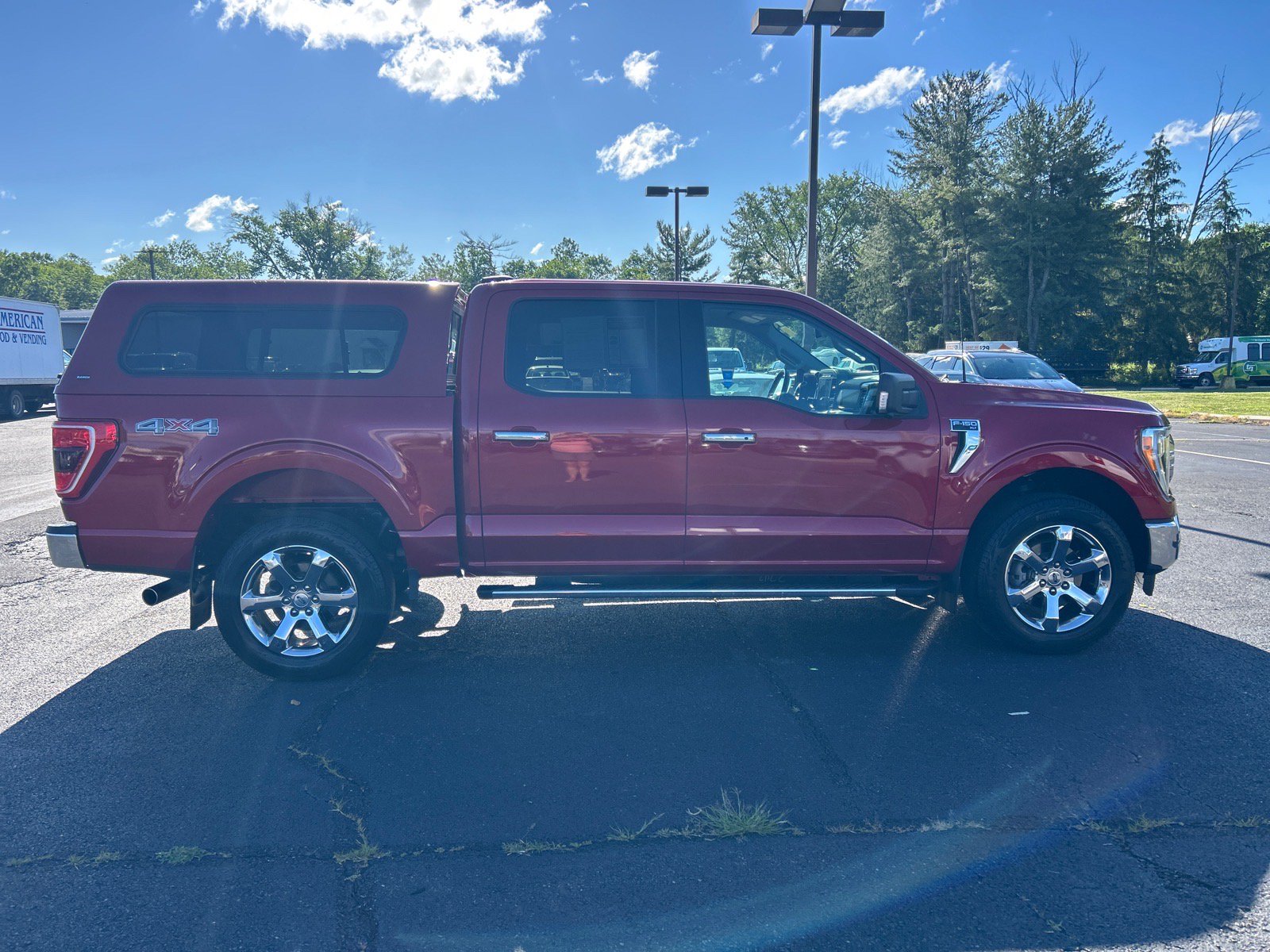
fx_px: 954
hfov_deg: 67.3
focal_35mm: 26
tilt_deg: -8.2
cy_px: 476
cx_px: 635
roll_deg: +1.0
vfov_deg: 53.1
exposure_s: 1/2252
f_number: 1.5
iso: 50
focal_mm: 5.7
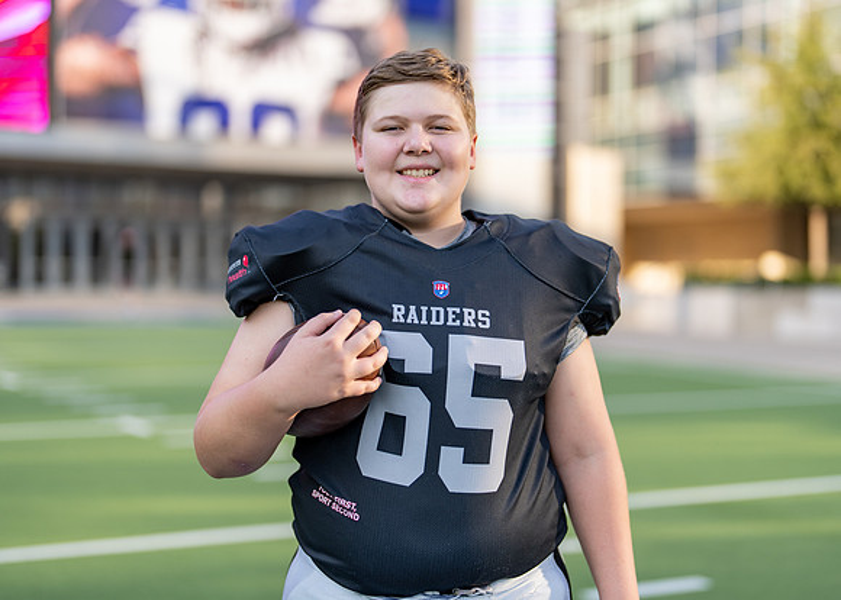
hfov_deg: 33.0
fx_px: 1418
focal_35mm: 59
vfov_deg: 23.9
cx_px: 453
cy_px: 275
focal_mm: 50
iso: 100
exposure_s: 1/2500
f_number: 1.2
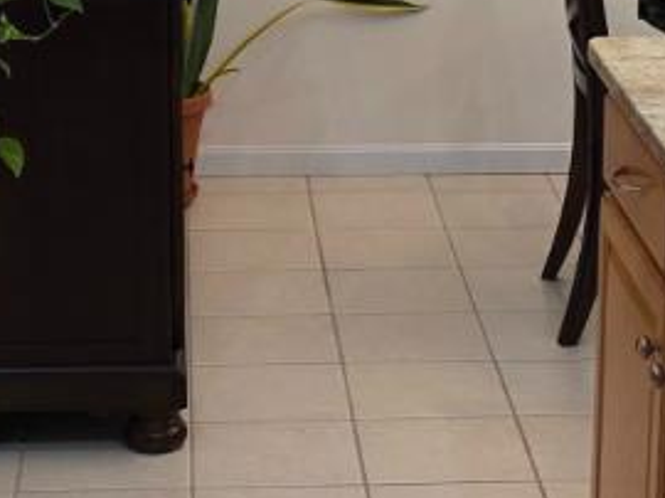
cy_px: 124
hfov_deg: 15.4
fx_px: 2457
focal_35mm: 128
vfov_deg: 11.5
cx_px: 320
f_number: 1.7
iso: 320
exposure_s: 1/120
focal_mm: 6.3
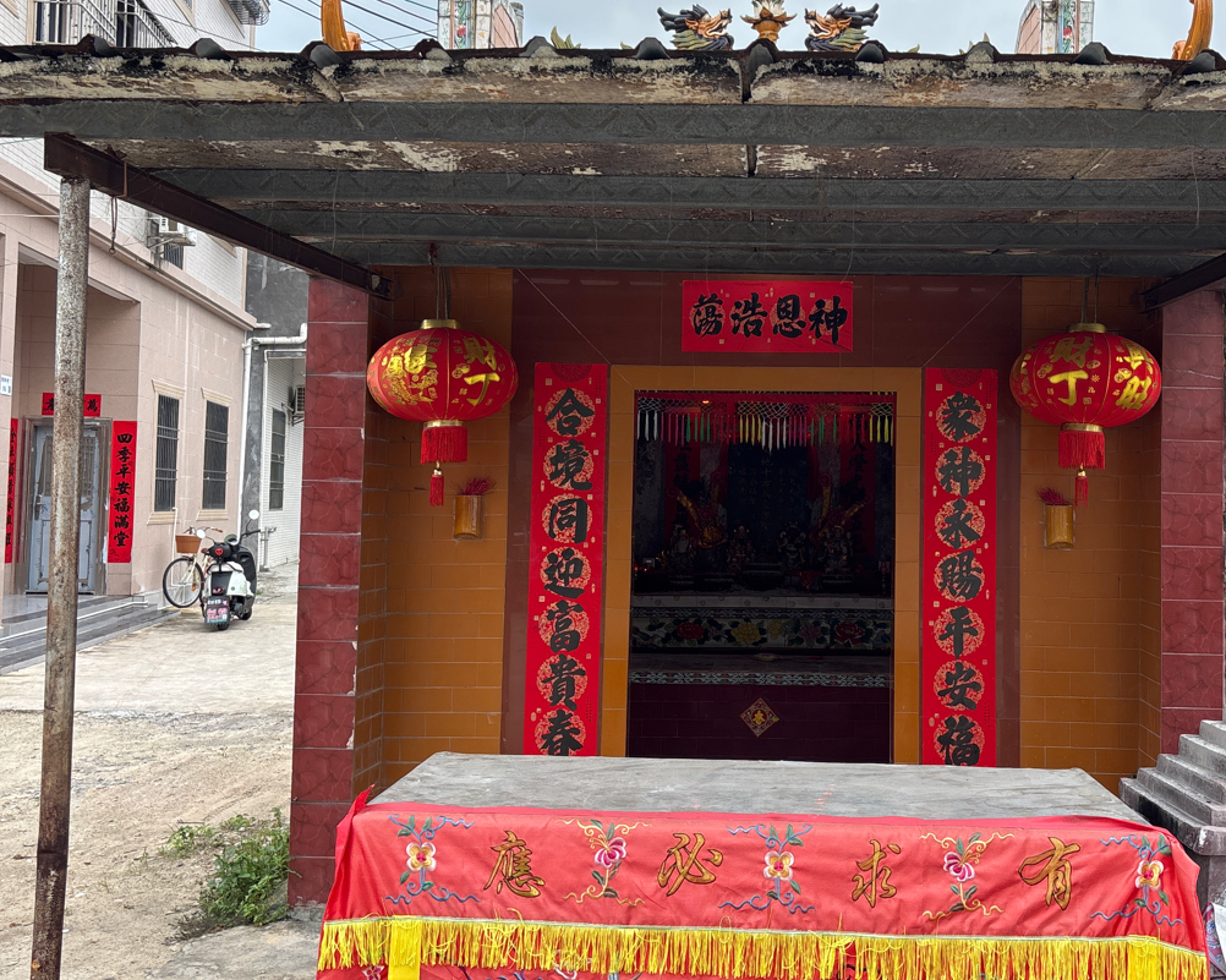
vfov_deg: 39.1
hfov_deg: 47.5
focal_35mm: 38
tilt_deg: +2.7
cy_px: 432
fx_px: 1378
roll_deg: +0.5
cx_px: 773
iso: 40
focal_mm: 5.96
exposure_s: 1/212
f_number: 1.6
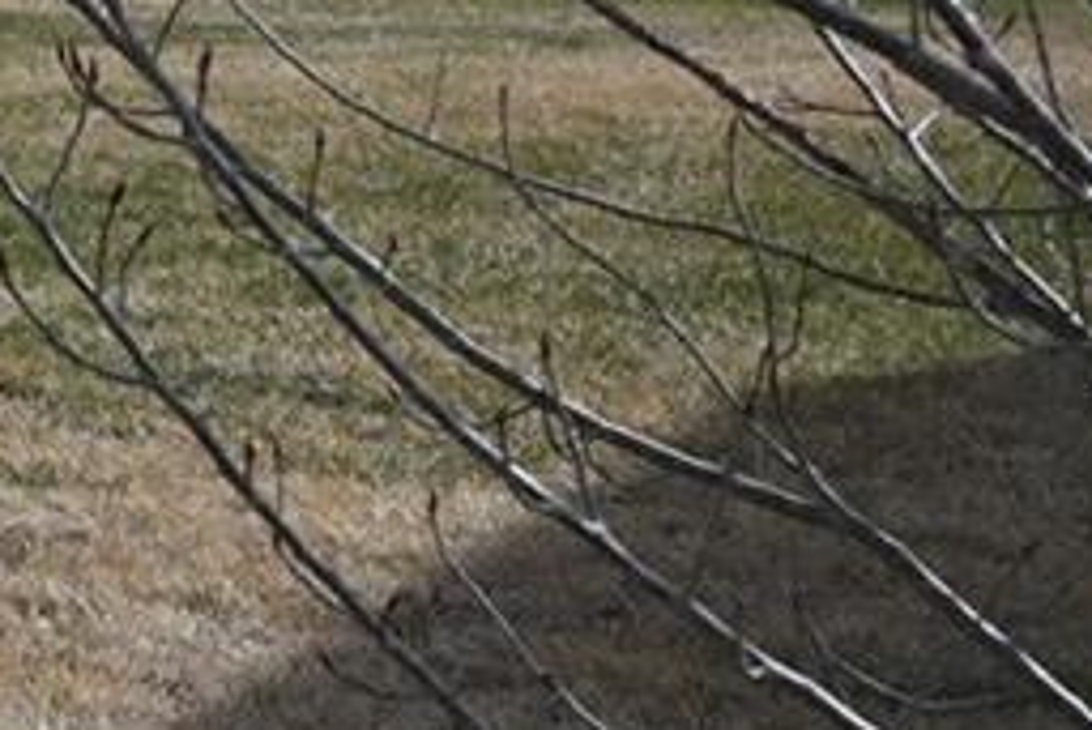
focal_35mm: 183
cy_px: 192
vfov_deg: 7.5
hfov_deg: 9.3
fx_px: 5541
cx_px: -1988
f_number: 8
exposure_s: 1/500
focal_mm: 19.5
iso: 100
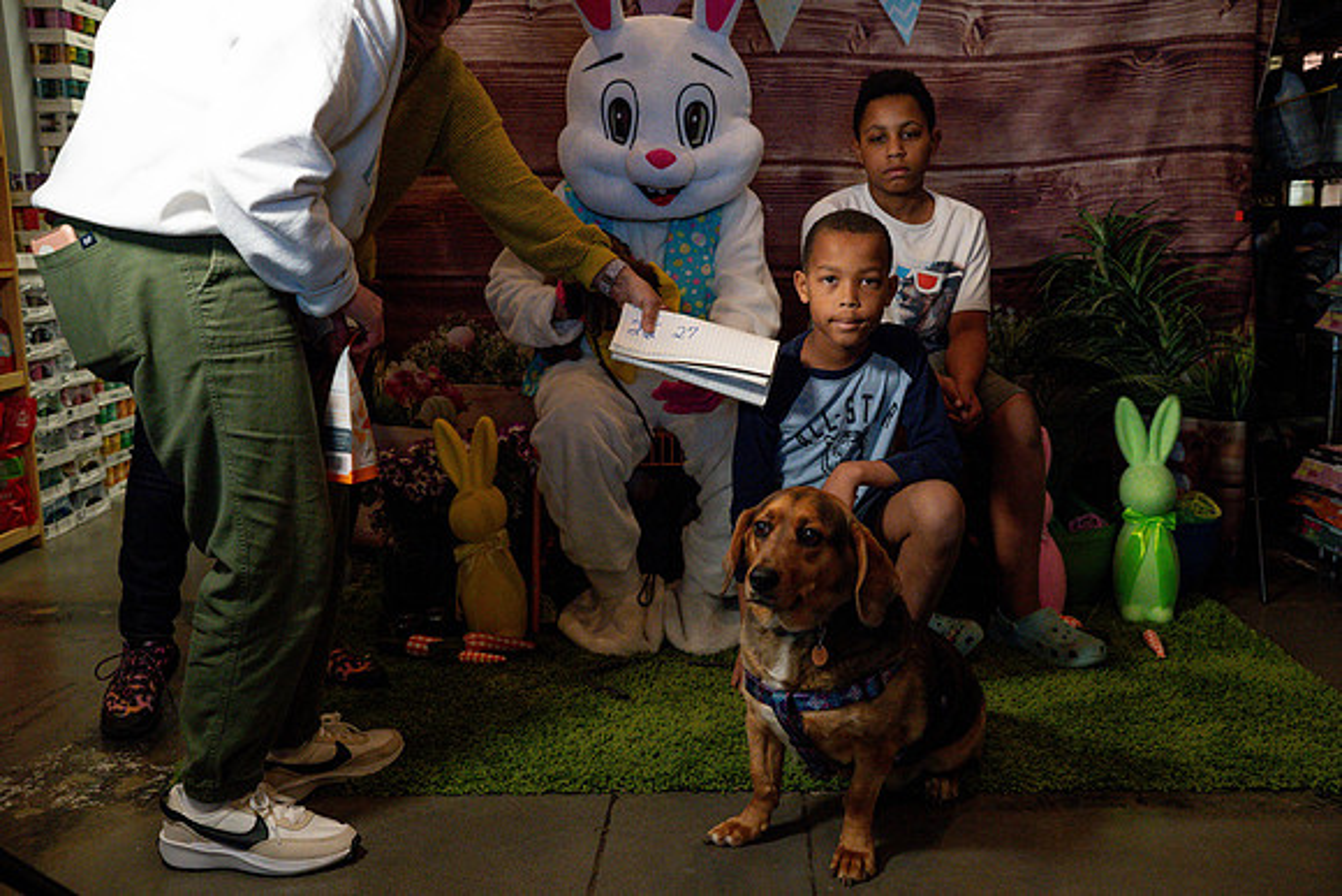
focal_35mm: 35
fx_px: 1305
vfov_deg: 37.9
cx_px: 671
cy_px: 448
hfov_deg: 54.4
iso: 8000
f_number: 4.5
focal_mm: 35
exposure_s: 1/500
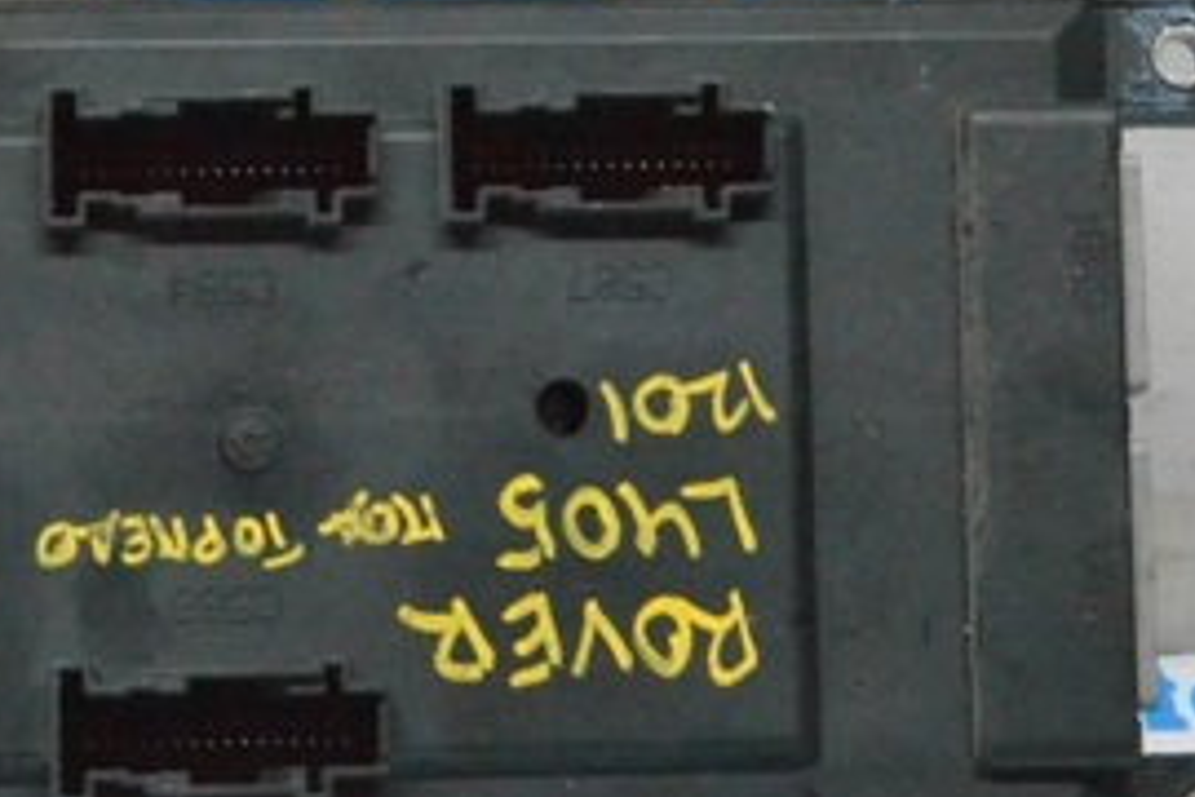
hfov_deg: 12.8
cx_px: 283
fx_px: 5317
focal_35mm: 160
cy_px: 248
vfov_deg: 8.6
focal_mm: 45
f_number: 11
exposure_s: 1/160
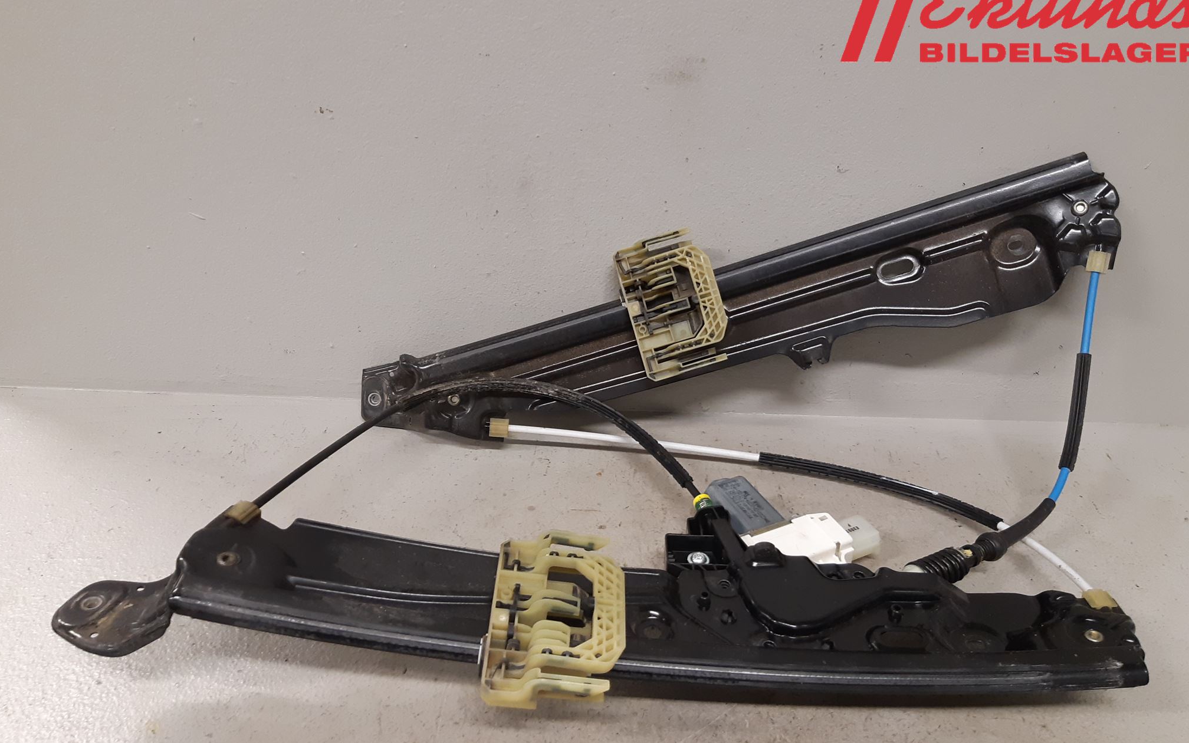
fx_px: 907
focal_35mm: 28
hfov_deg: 66.5
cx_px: 599
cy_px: 415
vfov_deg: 44.5
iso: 160
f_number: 1.7
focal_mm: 3.93
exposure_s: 1/50
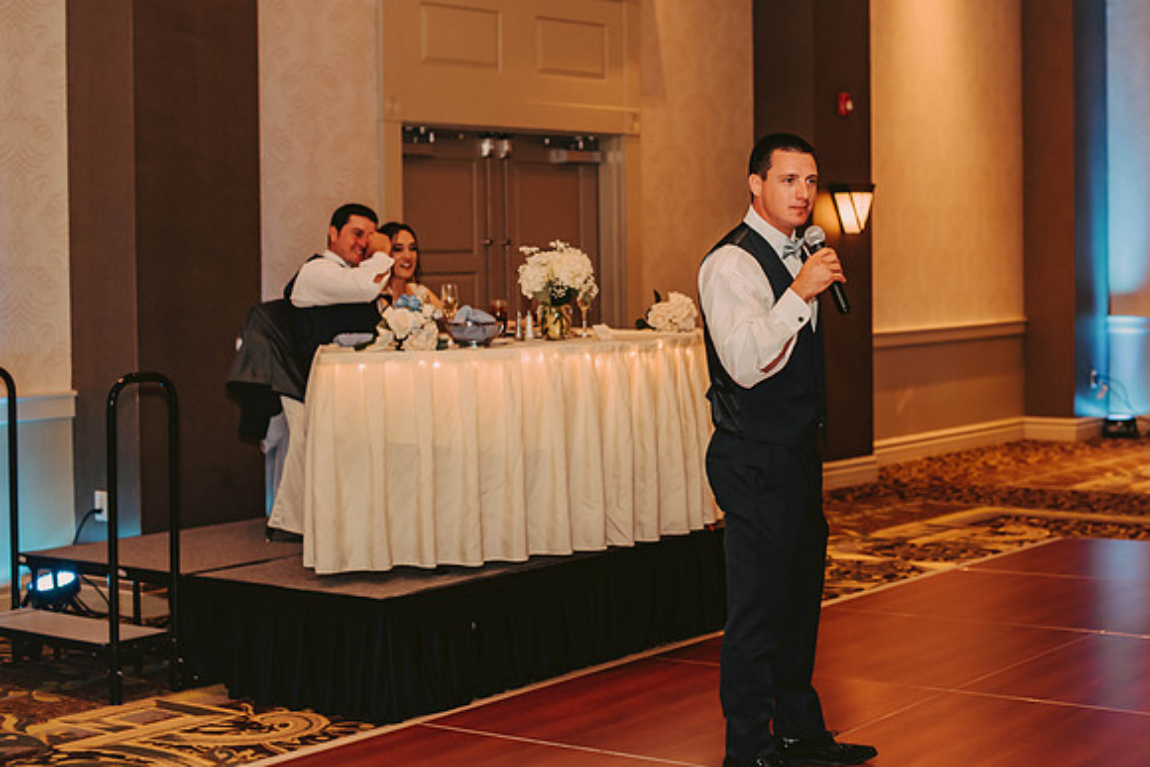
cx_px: 689
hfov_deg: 31.5
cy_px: 313
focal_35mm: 64
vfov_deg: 21.3
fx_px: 2035
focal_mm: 50
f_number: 2.5
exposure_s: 1/125
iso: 800
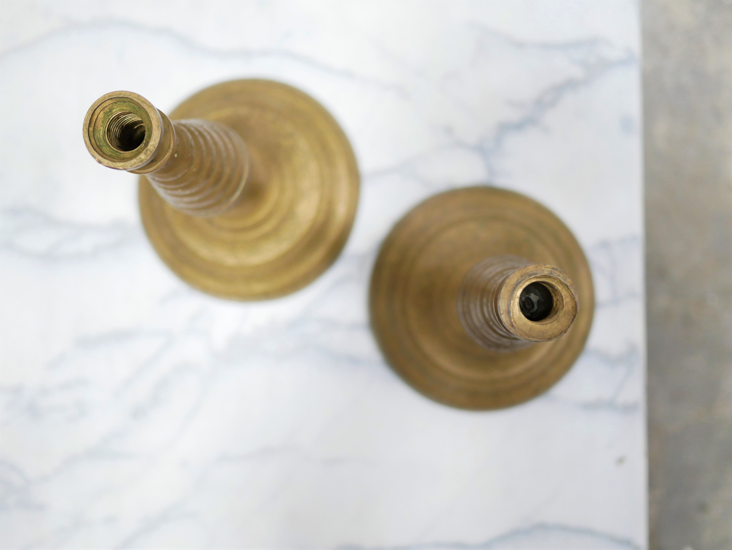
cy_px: 275
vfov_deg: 36.0
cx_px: 366
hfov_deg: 46.8
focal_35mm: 40
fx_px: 846
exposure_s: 1/60
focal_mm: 20
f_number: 1.7
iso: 800
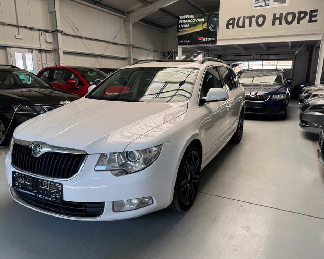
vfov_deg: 54.9
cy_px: 134
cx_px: 160
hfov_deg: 66.0
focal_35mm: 26
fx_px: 249
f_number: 1.78
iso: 50
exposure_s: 1/125
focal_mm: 6.76
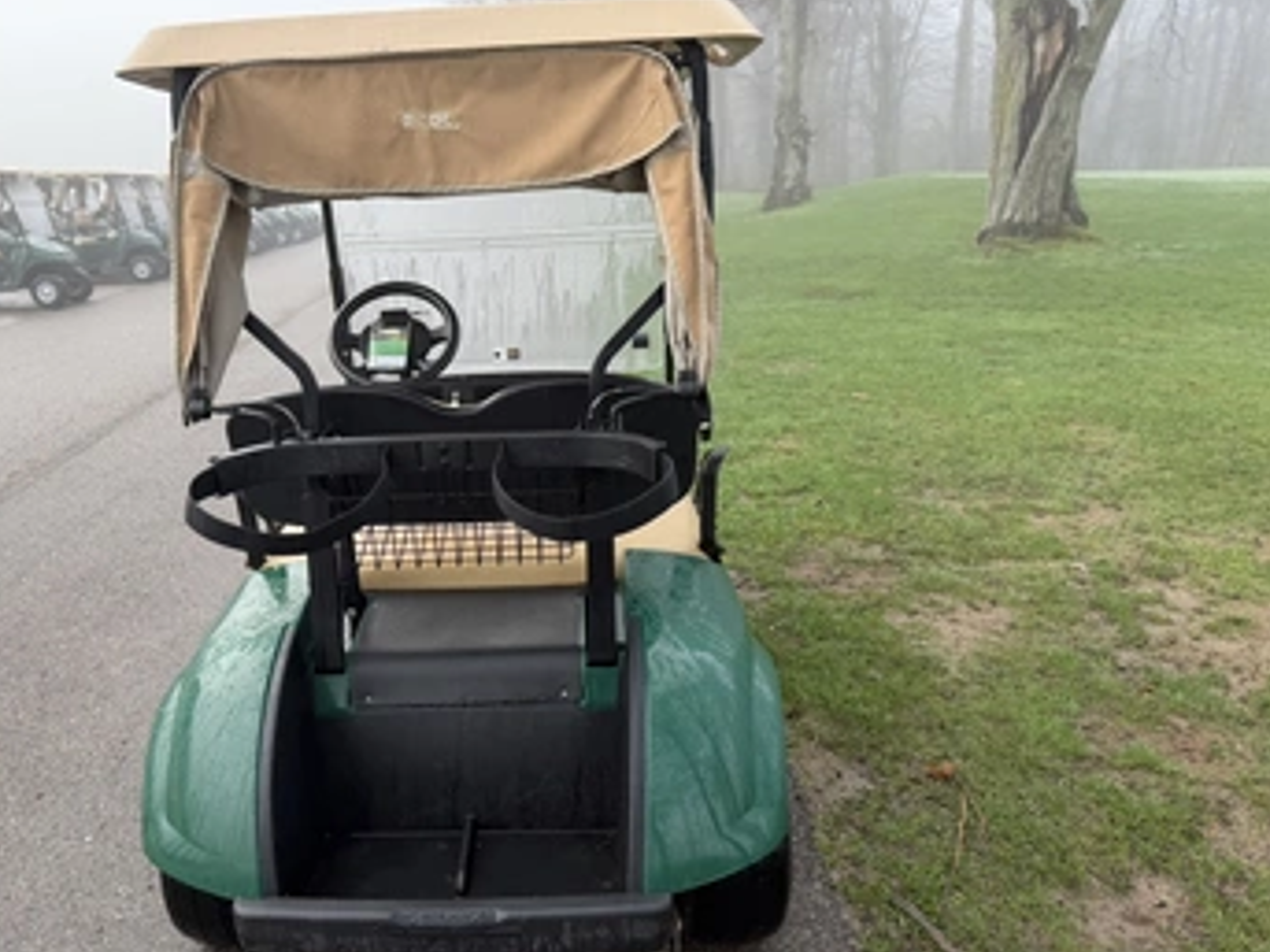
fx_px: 1027
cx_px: 537
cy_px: 511
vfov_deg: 49.7
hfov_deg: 63.1
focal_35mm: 28
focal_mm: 6.76
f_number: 1.78
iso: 100
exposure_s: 1/372
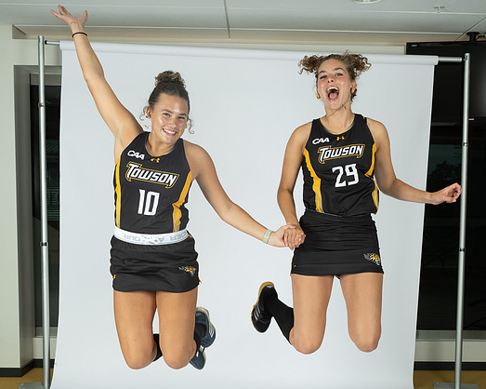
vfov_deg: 29.4
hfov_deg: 36.6
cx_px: 277
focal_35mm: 51
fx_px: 733
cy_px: 266
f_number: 9
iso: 160
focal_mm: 31
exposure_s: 1/200
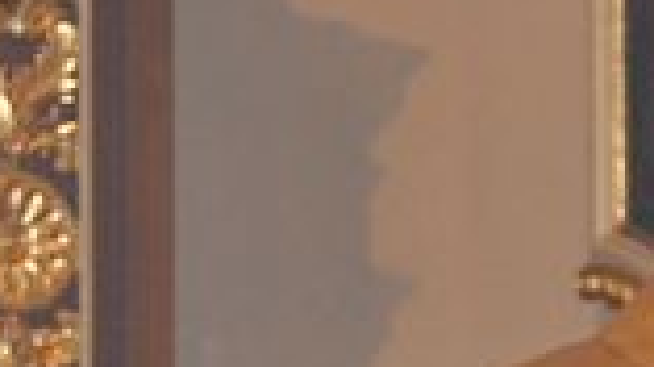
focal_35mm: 639
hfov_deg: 3.4
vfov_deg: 1.9
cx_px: -17
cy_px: 498
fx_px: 11069
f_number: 5.6
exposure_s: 1/60
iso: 800
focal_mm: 75
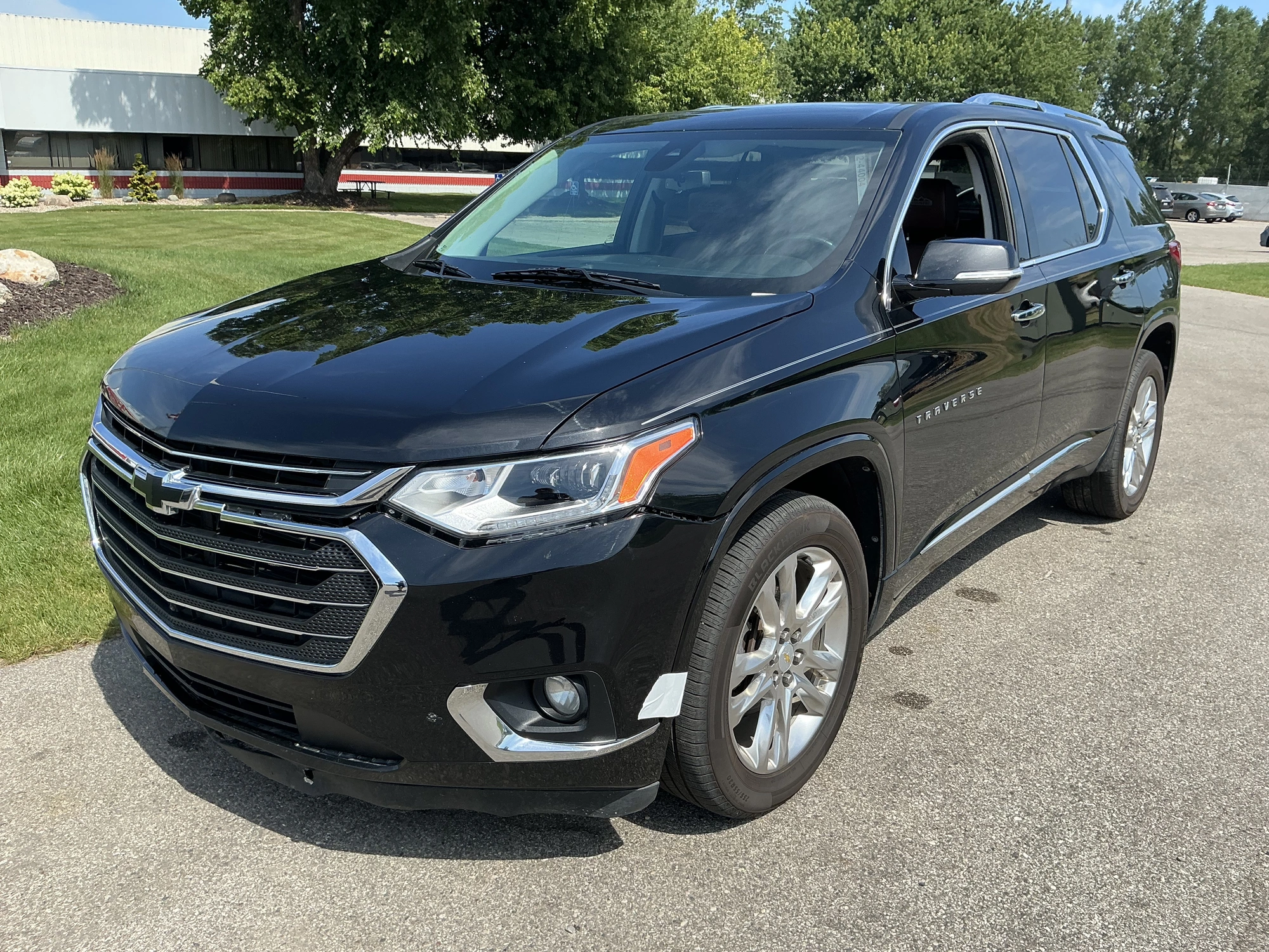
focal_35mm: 28
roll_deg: -2.4
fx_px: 1026
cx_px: 634
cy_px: 476
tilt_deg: -15.8
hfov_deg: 63.4
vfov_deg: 49.7
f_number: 1.8
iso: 25
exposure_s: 1/944
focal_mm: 3
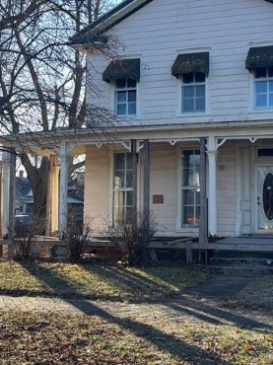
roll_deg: +1.2
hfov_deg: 26.7
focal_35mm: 54
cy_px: 152
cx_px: 205
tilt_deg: +6.9
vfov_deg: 35.5
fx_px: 568
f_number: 1.6
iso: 50
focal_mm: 5.1
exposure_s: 1/375
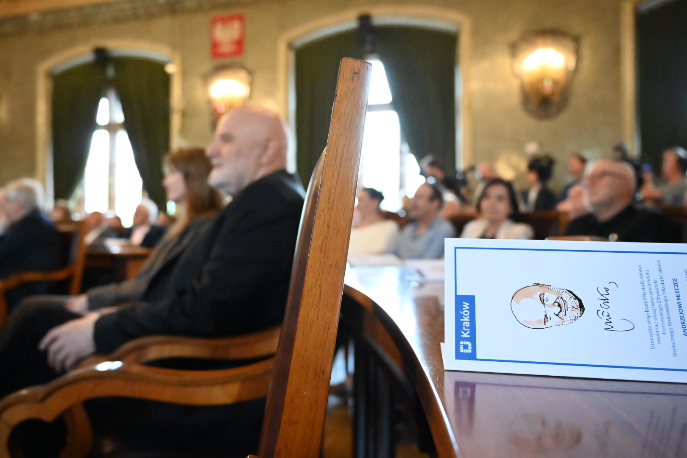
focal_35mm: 30
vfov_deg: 44.3
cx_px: 344
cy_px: 229
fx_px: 563
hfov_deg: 62.8
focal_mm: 29.5
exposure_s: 1/640
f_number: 4.5
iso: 20000
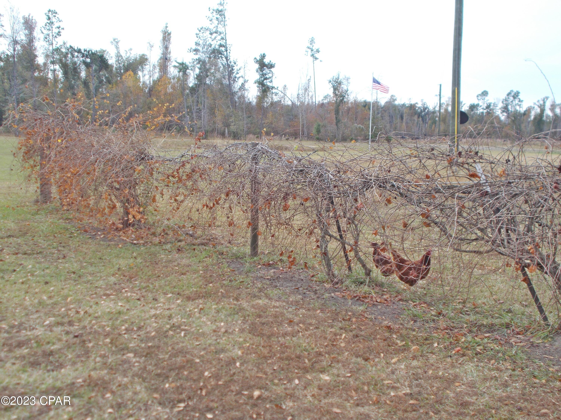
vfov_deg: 32.9
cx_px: 280
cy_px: 210
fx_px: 713
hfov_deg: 42.9
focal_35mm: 44
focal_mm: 7.9
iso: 80
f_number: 4.2
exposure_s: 1/250
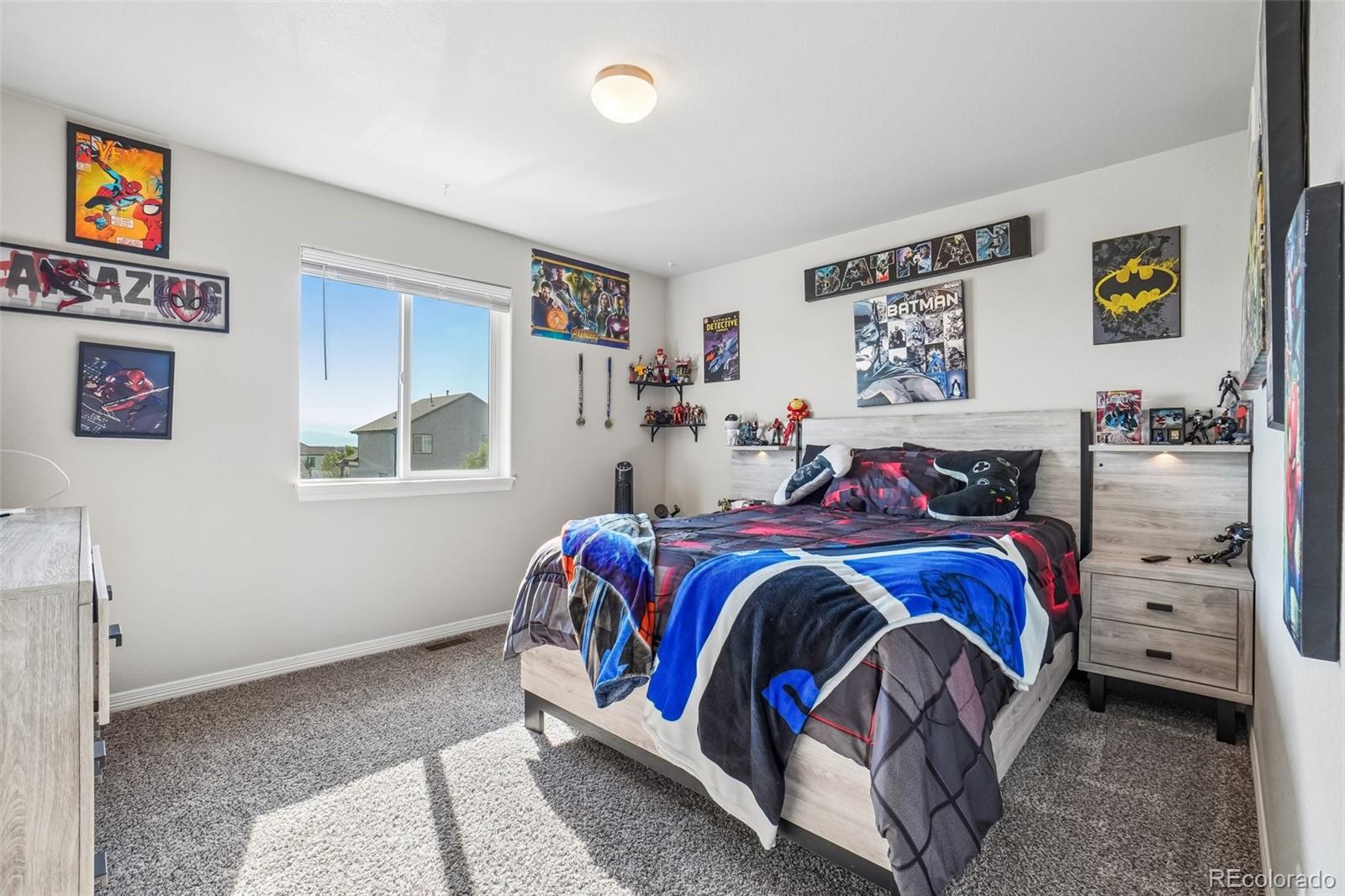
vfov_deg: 77.3
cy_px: 448
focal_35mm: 15
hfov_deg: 100.4
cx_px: 672
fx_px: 560
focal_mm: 10
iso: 400
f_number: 8
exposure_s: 1/30
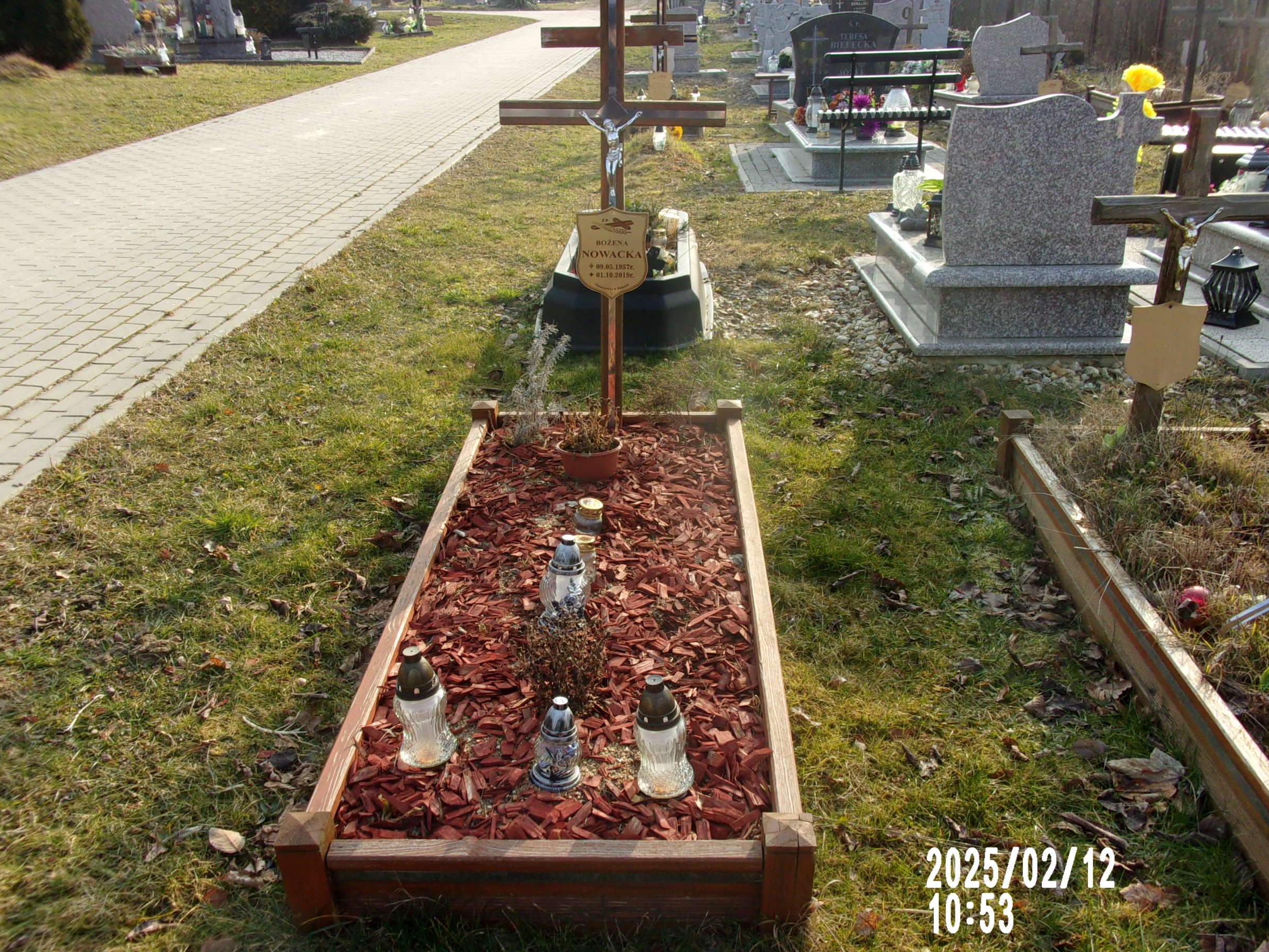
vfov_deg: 46.8
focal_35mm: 30
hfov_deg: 60.0
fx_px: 1100
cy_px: 493
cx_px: 633
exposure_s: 1/38
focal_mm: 5.1
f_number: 10.8
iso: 80
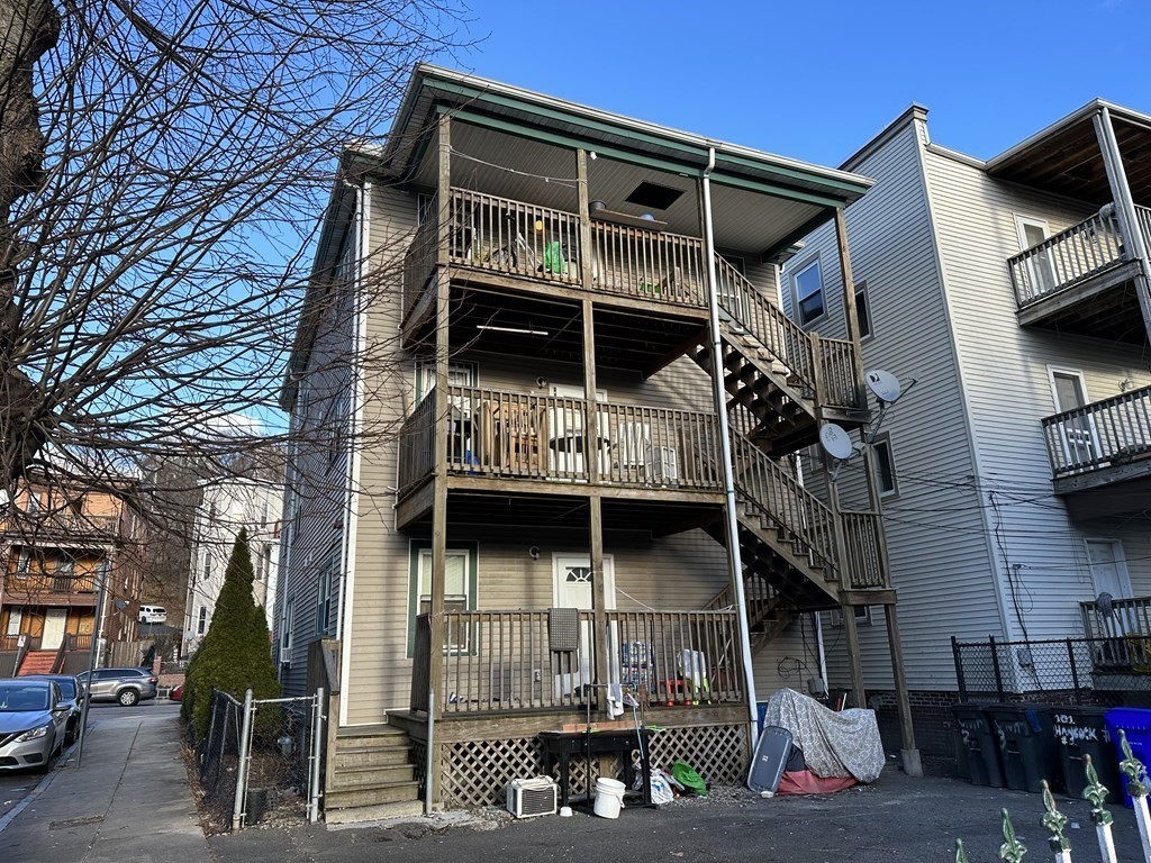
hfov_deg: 71.6
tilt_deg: +16.3
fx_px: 798
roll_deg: +1.5
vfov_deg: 56.8
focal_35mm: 24
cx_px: 576
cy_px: 432
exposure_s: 1/887
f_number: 1.78
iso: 80
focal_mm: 6.86
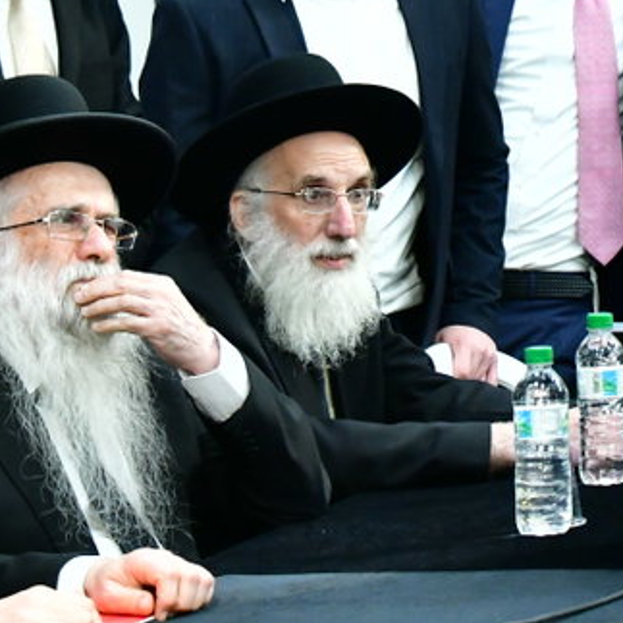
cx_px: 883
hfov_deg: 8.3
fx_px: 4195
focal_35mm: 206
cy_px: -124
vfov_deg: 8.4
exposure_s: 1/125
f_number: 5.6
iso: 2500
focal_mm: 56
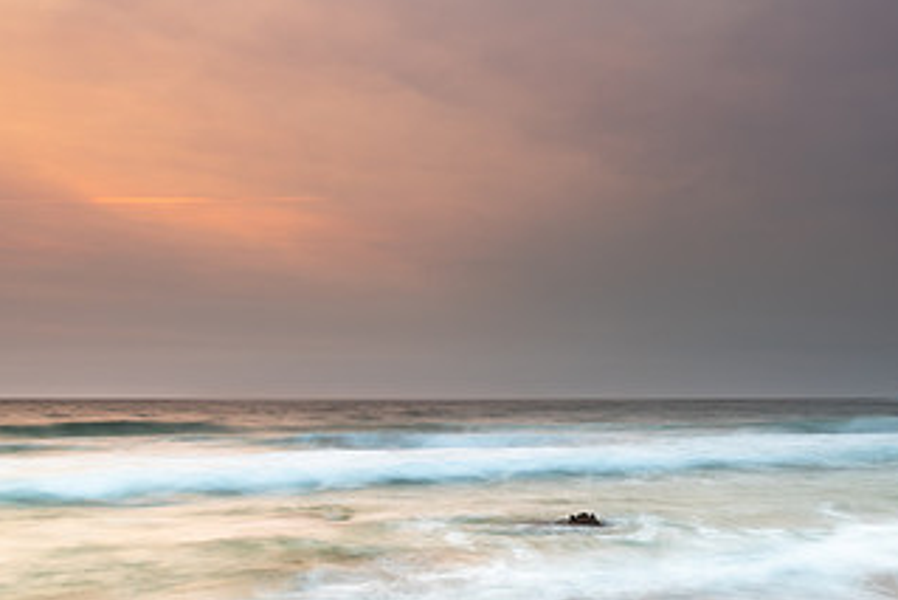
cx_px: 608
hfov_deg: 43.8
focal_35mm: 44
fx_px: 1098
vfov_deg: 30.3
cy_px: 404
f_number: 9
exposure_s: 2
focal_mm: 24
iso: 50
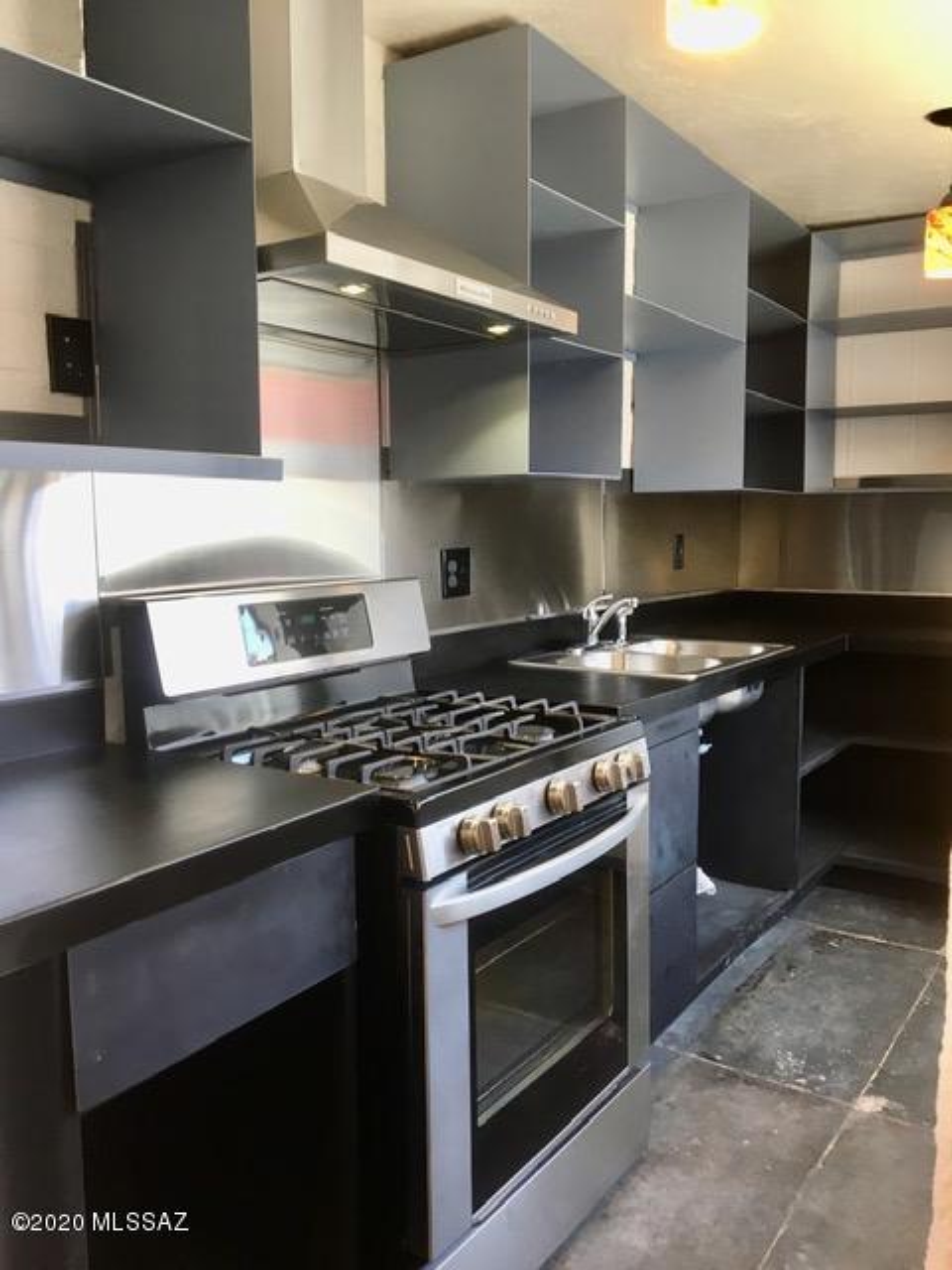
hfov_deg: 48.2
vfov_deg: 61.7
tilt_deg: -6.2
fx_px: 1063
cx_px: 476
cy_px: 635
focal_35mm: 29
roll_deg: -1.6
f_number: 2.2
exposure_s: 1/30
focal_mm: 4.15
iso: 50
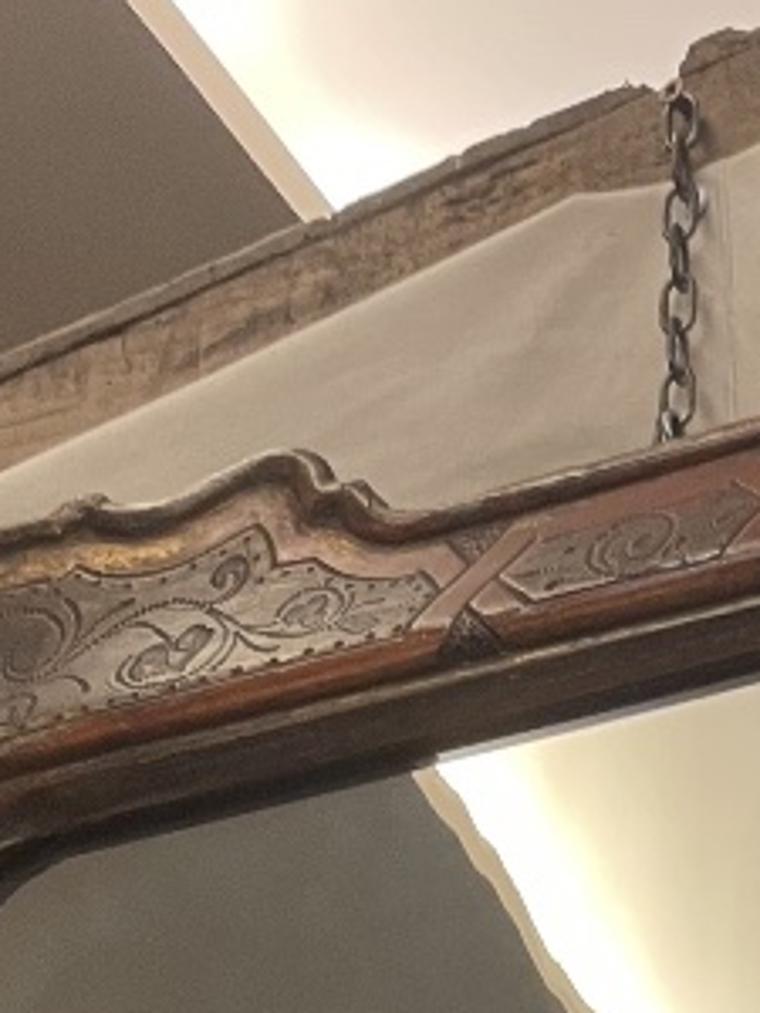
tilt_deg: +15.3
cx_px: 794
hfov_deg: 14.0
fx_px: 3044
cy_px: 1979
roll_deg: -0.2
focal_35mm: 104
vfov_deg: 15.4
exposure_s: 1/50
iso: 160
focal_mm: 4.2
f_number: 1.6
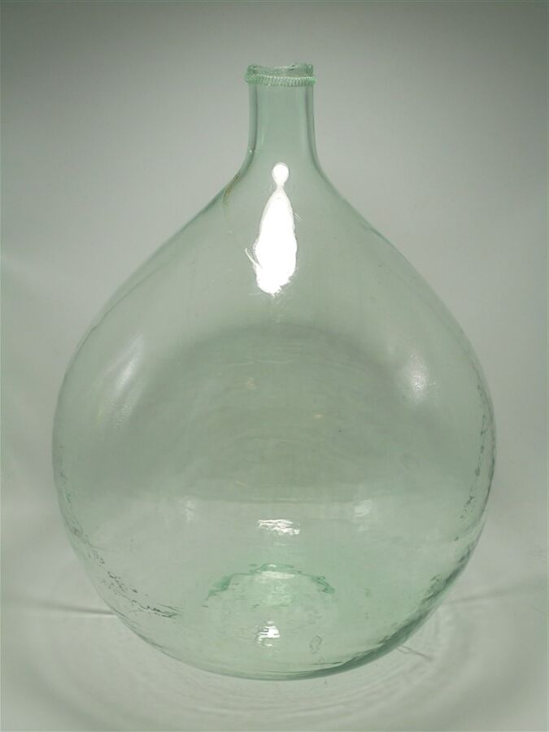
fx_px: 1036
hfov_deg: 29.7
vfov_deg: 38.9
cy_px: 366
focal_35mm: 49
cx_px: 274
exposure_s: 1/80
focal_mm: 8.9
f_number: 4.8
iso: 100
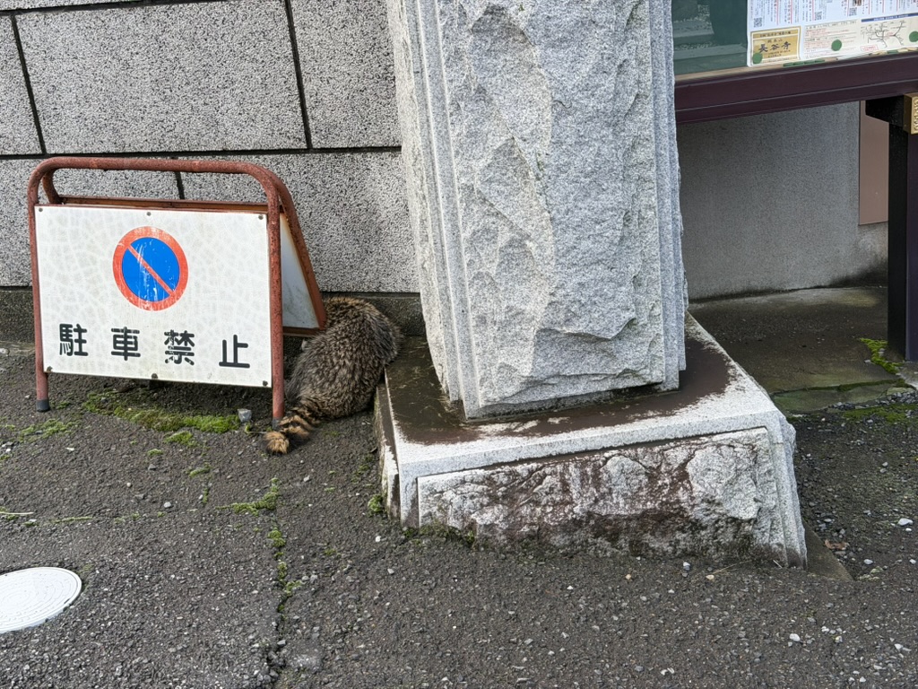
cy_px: 344
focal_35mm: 48
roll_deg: +5.9
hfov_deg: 39.7
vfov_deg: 30.3
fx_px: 1273
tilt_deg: -19.6
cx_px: 459
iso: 64
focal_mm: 6.76
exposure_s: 1/450
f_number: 1.78
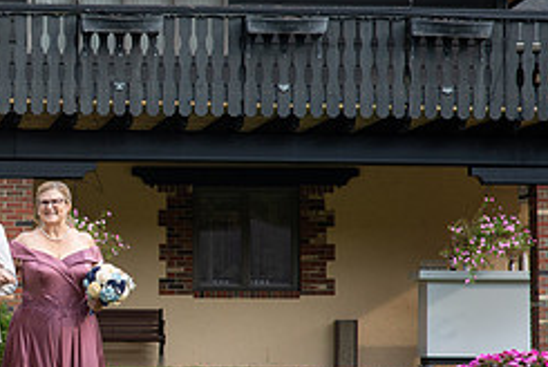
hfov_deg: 10.1
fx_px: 3063
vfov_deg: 6.9
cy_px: 223
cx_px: -36
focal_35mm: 201
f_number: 6.3
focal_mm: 85
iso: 640
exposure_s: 1/640
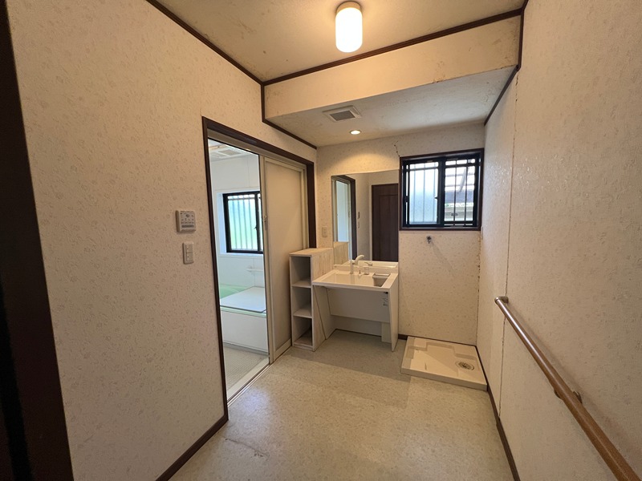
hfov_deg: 106.2
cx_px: 321
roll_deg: +1.7
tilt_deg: -4.4
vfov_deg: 89.9
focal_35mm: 13
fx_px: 241
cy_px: 240
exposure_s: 1/120
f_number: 1.8
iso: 160
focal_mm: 1.57
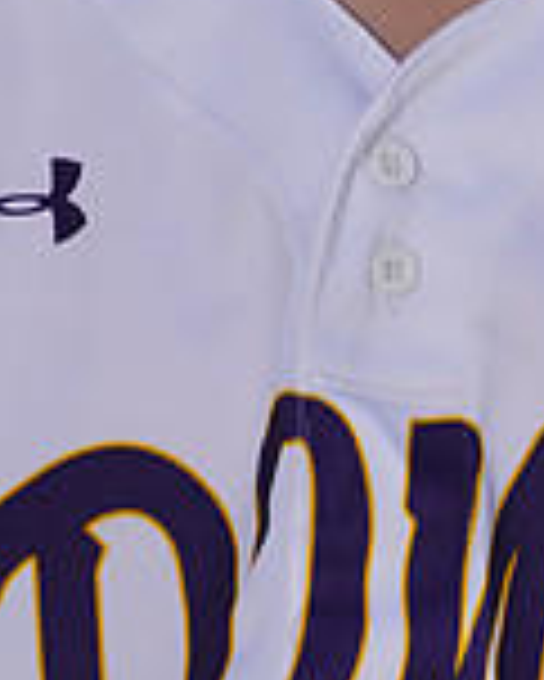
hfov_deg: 1.4
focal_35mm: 1124
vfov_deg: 1.7
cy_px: -167
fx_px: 22598
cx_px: 398
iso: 100
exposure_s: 1/250
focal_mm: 312
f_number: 9
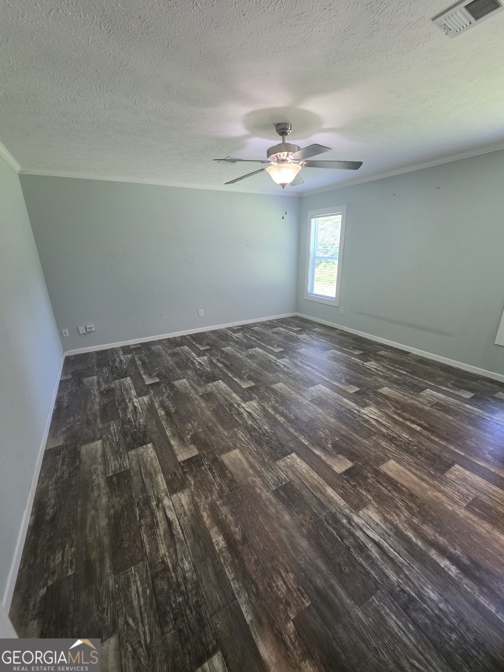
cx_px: 252
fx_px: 252
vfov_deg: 106.2
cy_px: 336
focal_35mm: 13
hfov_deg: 89.9
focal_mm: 2.2
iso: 200
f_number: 1.9
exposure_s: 1/60
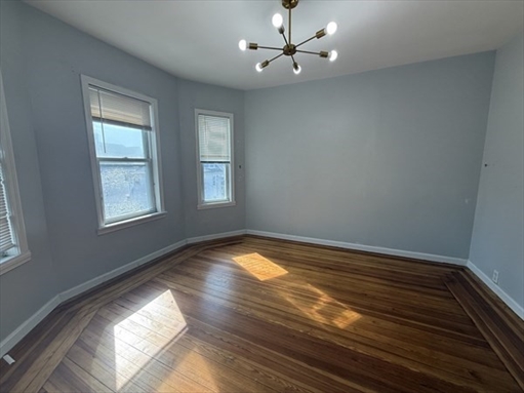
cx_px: 262
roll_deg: +0.7
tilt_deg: -7.7
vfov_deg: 85.7
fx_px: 212
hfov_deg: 102.1
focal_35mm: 14
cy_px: 196
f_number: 2.2
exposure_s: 1/149
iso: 64
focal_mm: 2.22
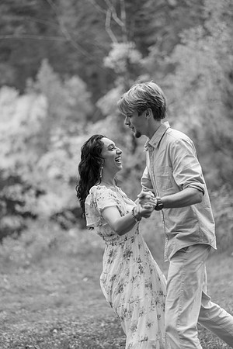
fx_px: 825
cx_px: 116
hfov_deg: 16.1
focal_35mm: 85
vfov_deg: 23.9
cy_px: 174
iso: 400
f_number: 1.8
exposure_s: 1/400
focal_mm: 85
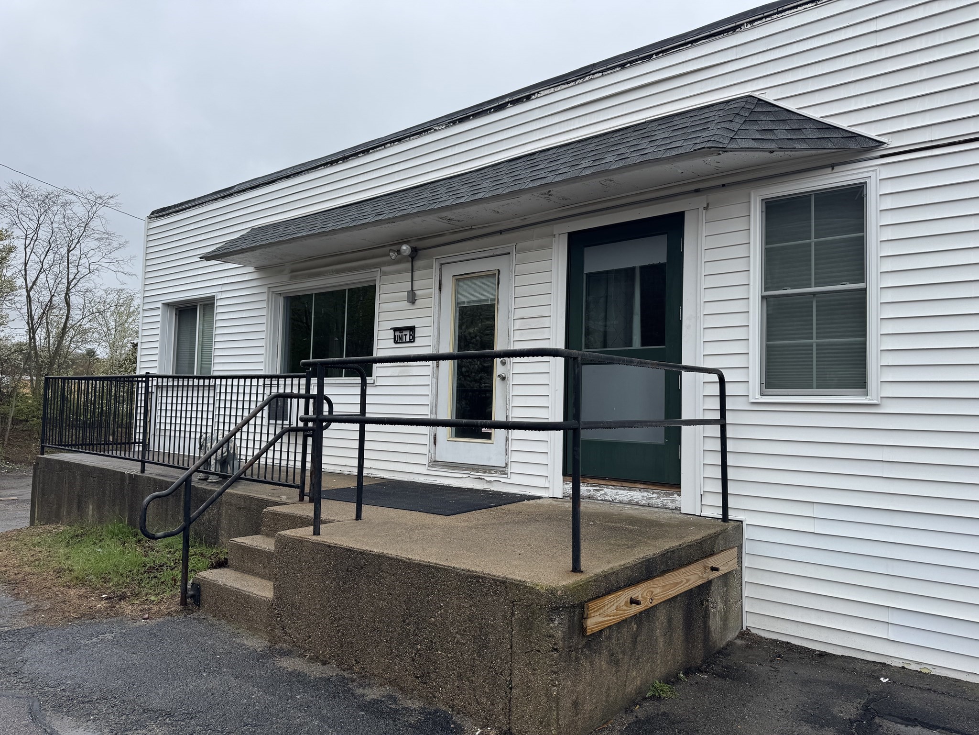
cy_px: 368
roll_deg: -1.5
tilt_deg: +2.8
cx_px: 490
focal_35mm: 24
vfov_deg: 56.8
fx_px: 679
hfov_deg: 71.6
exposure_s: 1/1560
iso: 80
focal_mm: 6.76
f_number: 1.78
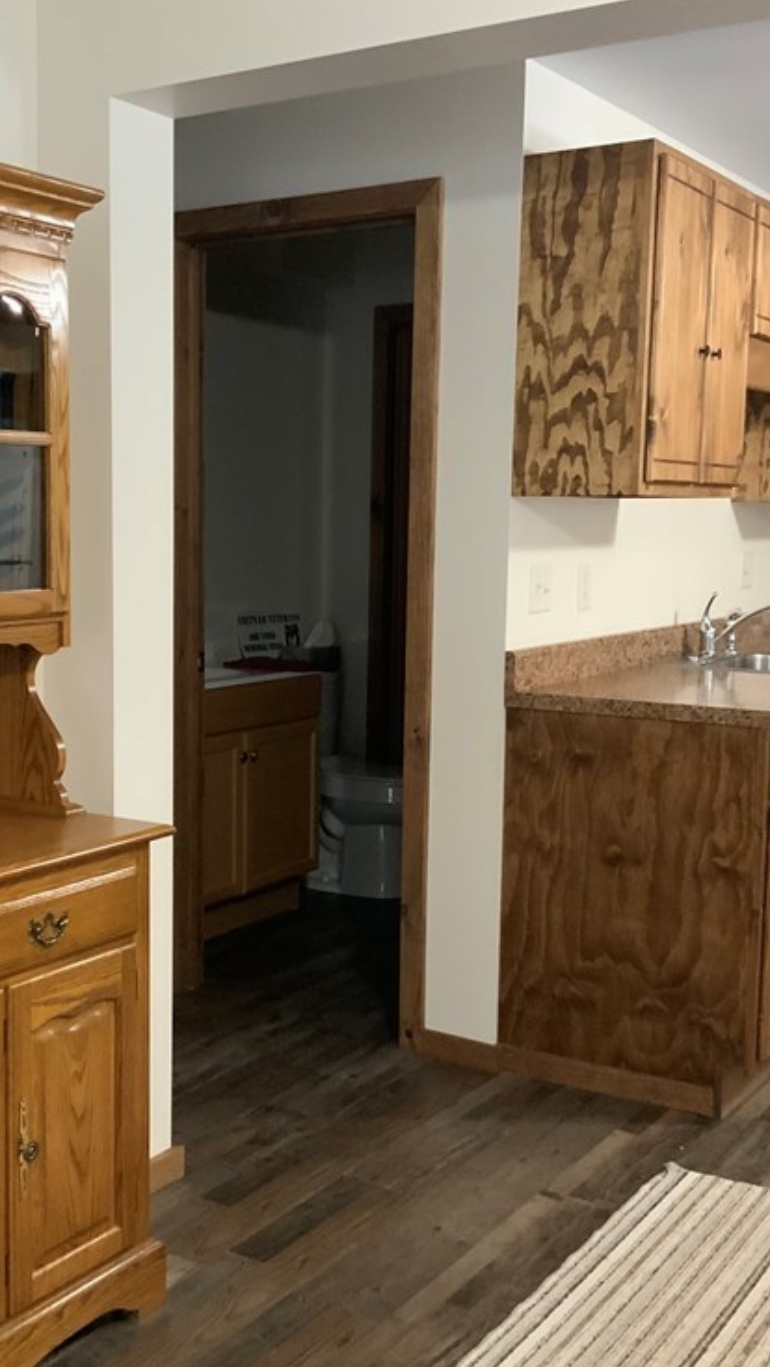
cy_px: 705
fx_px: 1595
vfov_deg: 46.4
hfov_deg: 26.9
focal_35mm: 44
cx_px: 223
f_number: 1.8
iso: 250
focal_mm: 3
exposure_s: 1/60
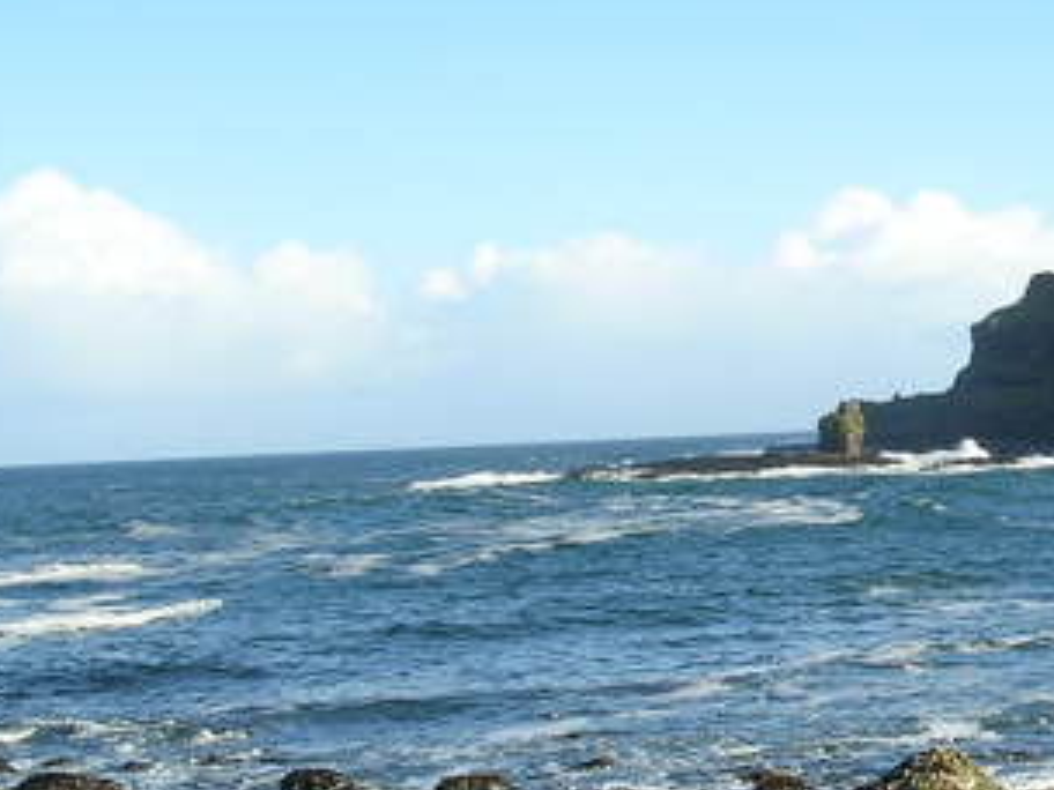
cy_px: 433
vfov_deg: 18.4
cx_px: 1030
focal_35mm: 80
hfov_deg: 23.5
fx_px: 2436
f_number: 5.6
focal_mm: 5.8
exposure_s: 1/170
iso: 50
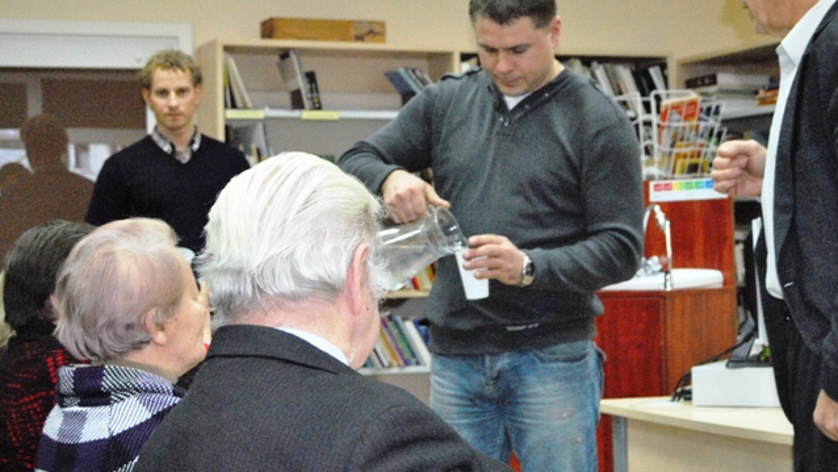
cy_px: 210
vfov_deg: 15.3
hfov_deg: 26.8
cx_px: 419
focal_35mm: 79
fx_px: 1756
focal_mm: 50
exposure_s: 1/60
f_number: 7.1
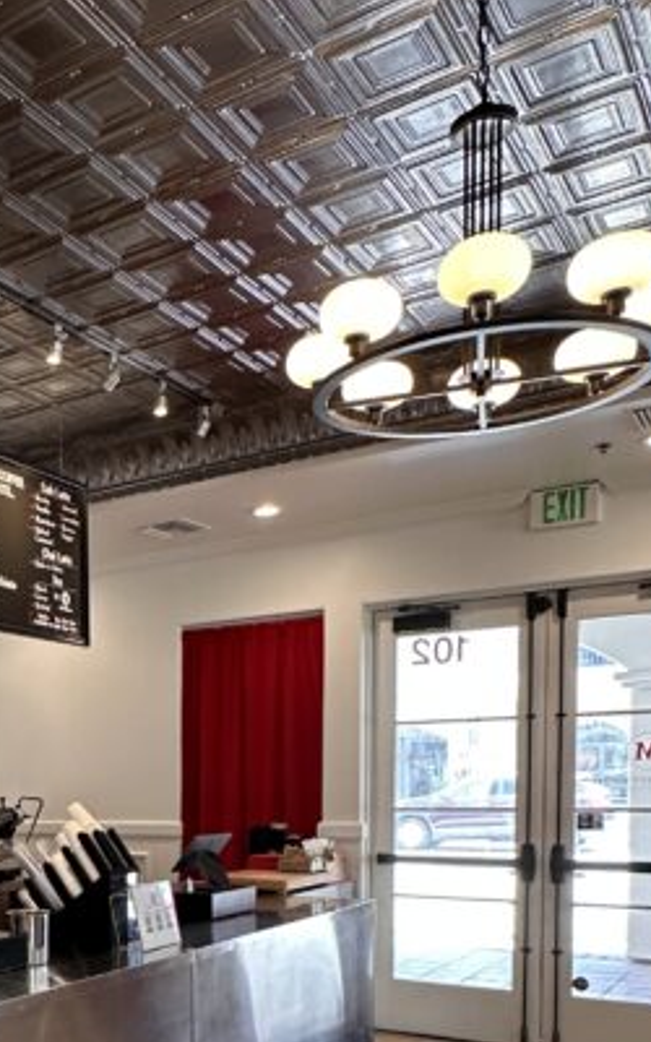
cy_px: 854
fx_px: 1079
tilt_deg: -3.0
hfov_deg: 30.8
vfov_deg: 48.2
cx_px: -18
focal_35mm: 38
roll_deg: +0.7
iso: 250
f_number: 2.2
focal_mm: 2.22
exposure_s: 1/120
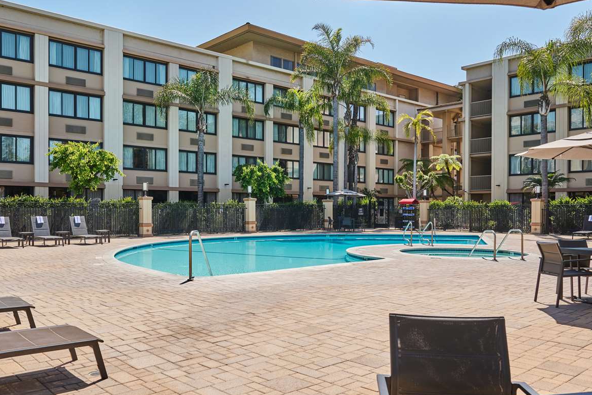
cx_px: 275
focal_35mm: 31
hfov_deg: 60.2
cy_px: 213
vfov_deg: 42.3
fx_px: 510
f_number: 8
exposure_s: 1/400
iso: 160
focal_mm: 24
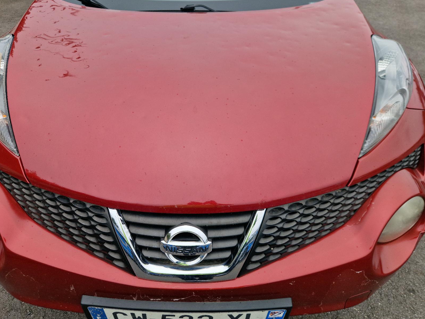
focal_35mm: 26
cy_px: 150
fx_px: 319
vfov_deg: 53.0
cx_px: 192
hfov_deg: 67.2
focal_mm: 5.4
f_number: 1.8
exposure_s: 1/370
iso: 50
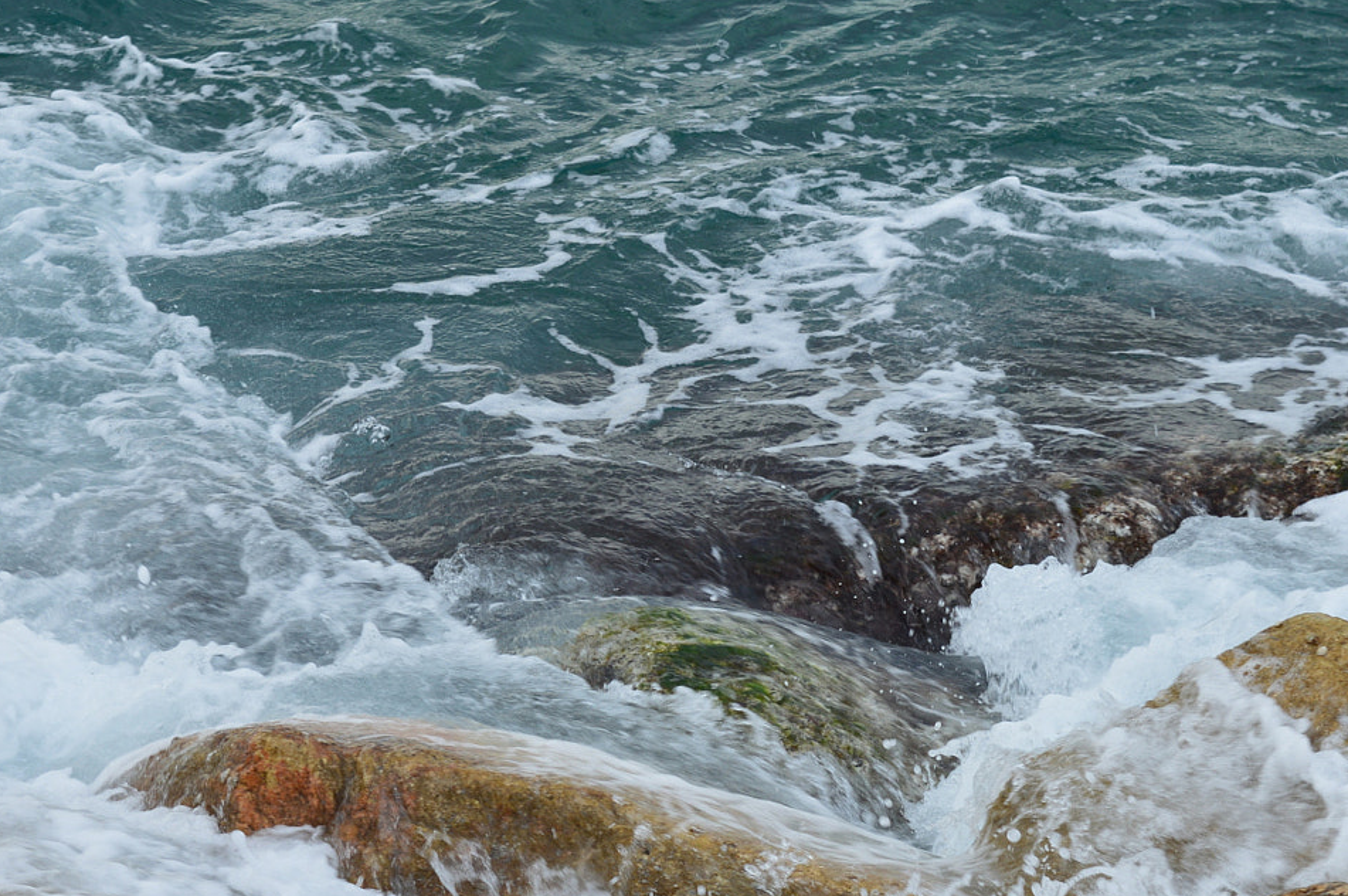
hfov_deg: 14.8
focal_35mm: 139
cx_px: 445
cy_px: 421
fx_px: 5193
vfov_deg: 9.9
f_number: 8
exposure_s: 1/160
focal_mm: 55
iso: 100
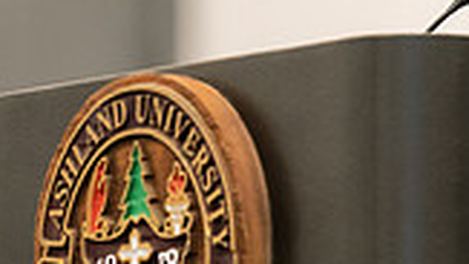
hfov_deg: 4.7
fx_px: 5663
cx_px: 432
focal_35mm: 455
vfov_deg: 2.7
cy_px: 125
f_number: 3.5
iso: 3200
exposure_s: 1/200
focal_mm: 122
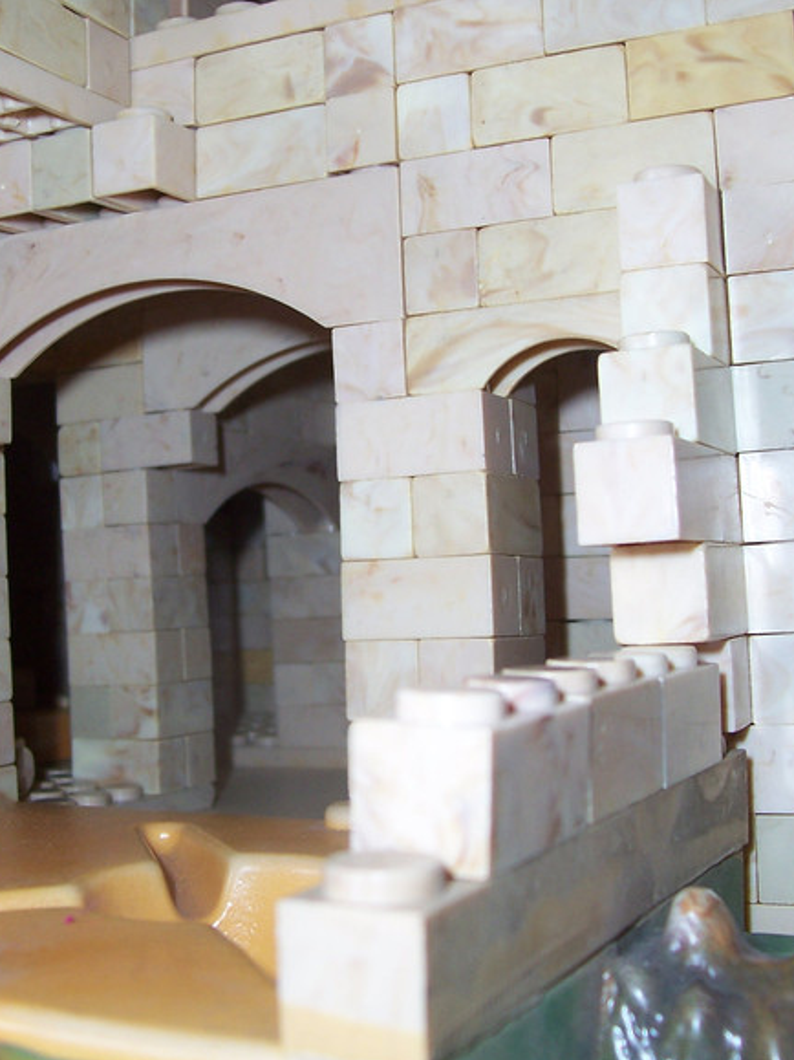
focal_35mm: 47
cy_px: 496
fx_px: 1438
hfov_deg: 30.8
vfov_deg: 40.4
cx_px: 317
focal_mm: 5.6
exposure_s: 1/60
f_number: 2.7
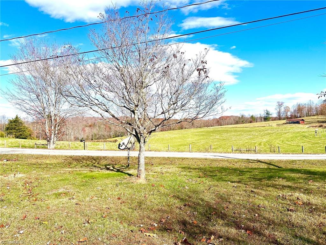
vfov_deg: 56.8
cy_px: 122
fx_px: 226
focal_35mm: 24
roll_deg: +1.6
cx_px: 163
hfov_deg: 71.6
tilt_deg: +1.3
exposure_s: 1/5263
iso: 80
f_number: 1.78
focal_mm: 6.86
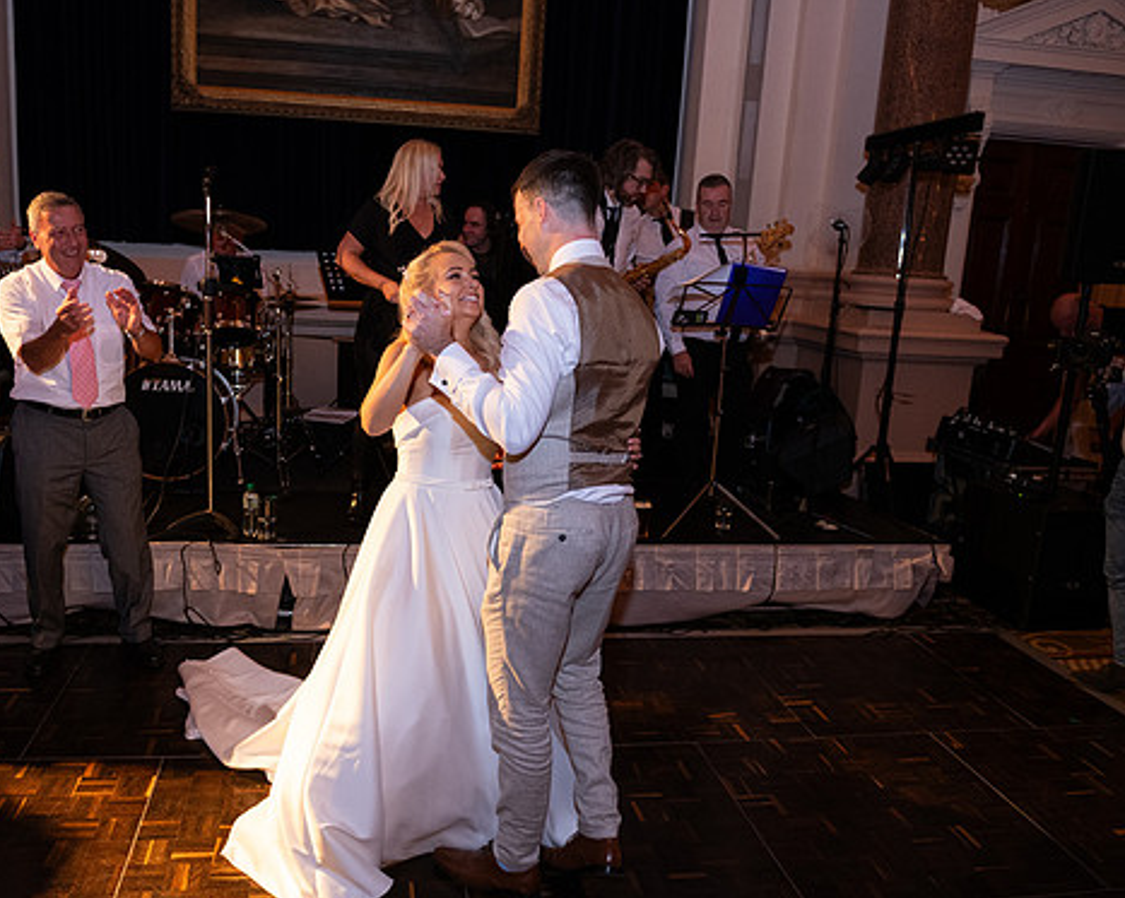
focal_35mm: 28
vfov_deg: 51.5
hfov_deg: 62.0
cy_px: 459
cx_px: 494
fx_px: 932
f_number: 3.5
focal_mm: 24
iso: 1250
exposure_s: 1/160
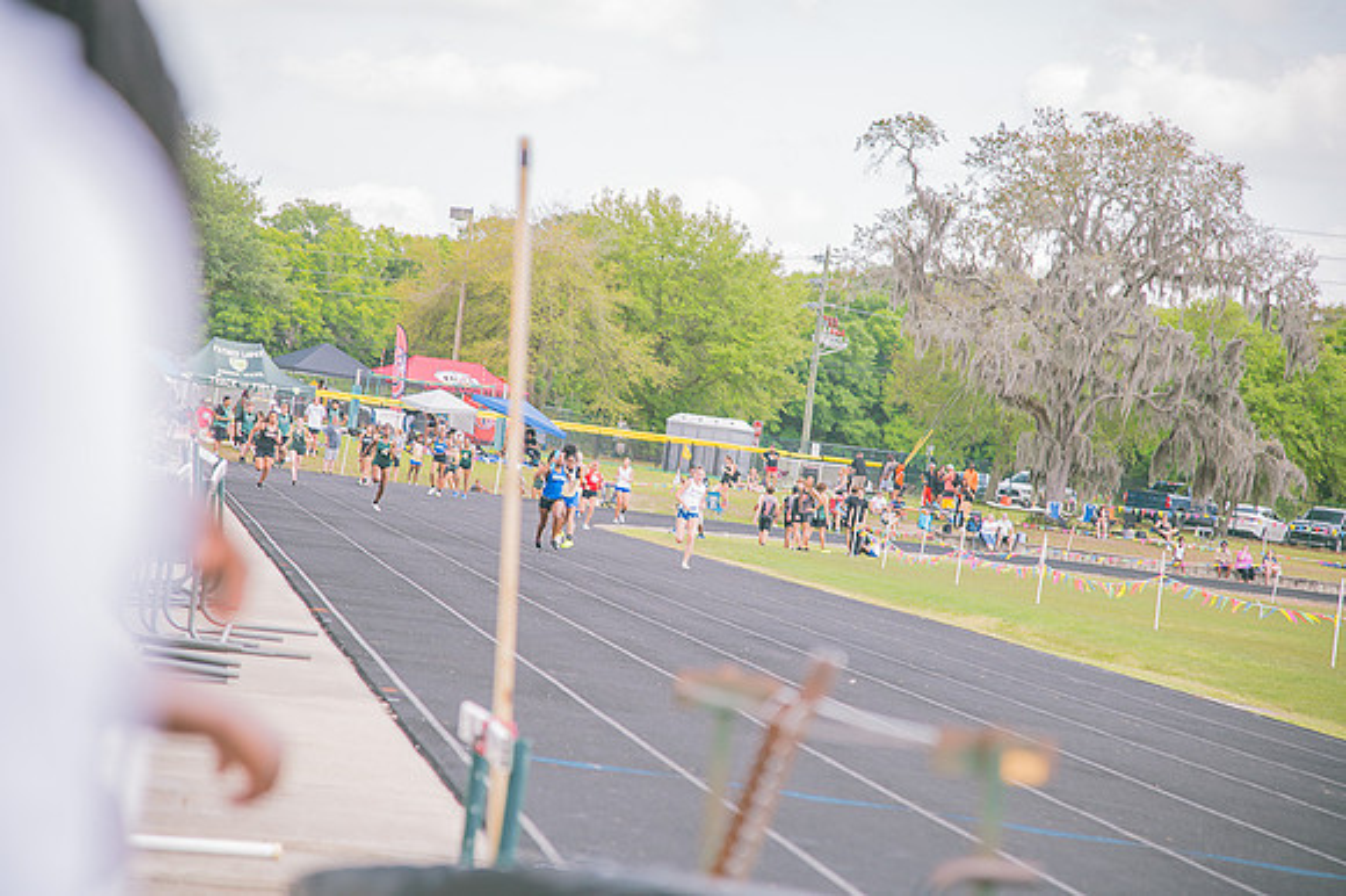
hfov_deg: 17.1
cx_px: 673
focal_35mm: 120
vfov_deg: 11.4
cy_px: 448
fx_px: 4484
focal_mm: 120
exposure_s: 1/200
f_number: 4
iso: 200
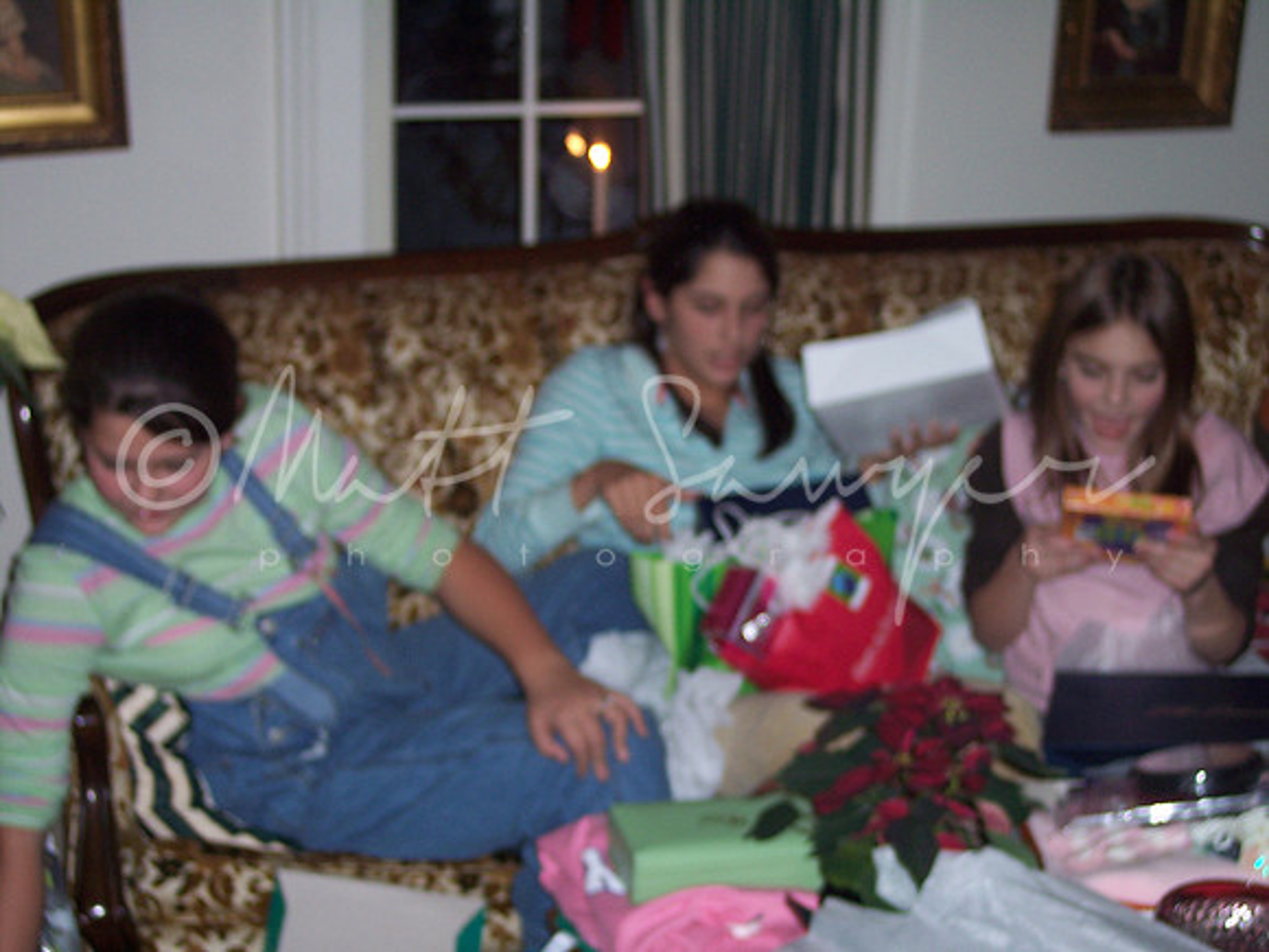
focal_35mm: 65
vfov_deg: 22.6
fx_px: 2383
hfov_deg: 29.8
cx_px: 634
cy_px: 476
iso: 100
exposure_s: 1/90
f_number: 3.4
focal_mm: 13.3
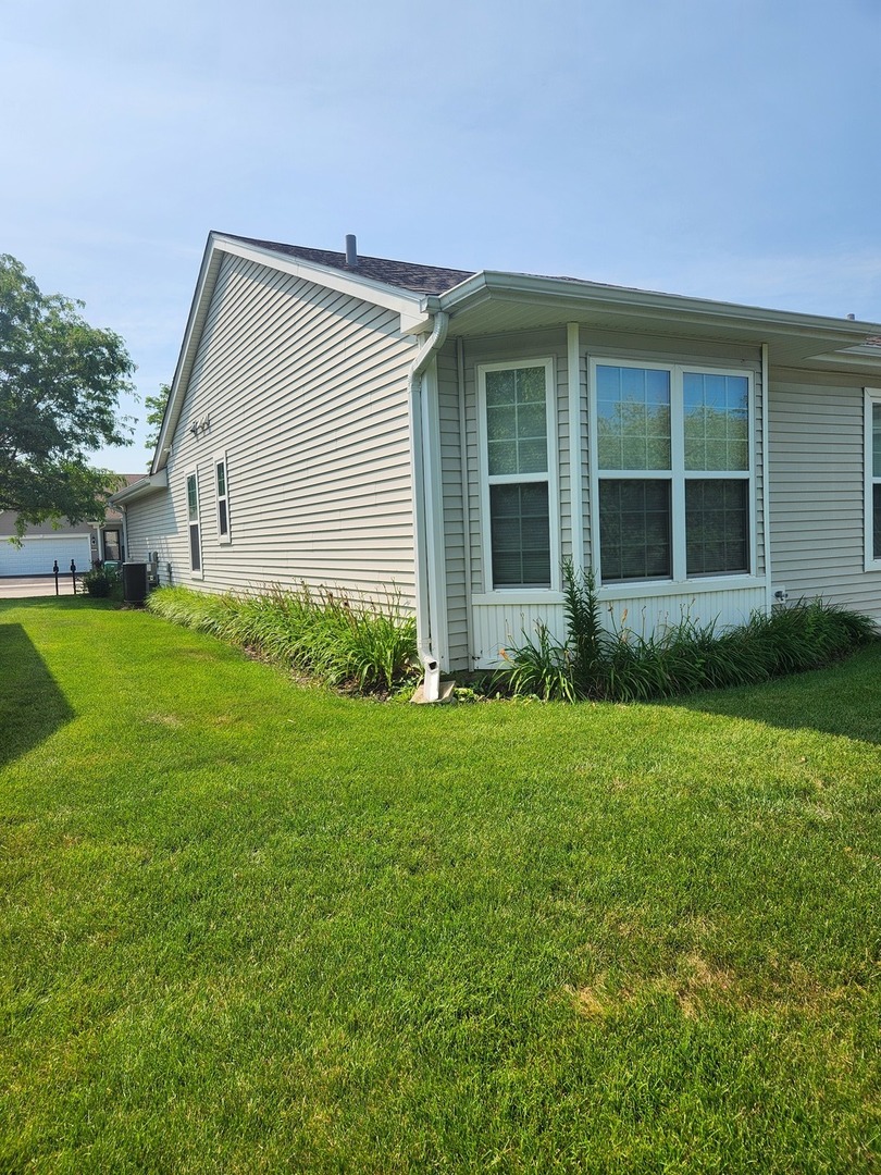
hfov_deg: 58.9
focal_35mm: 23
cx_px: 440
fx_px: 780
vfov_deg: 73.9
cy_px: 588
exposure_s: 1/1904
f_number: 1.8
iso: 20
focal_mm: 5.4
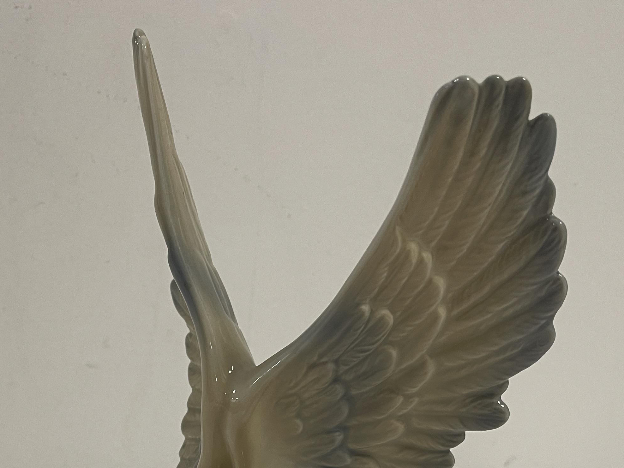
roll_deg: -4.1
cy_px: 460
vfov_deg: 27.1
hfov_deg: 36.9
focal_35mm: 51
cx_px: 180
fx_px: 919
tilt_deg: -15.1
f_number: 1.6
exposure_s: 1/50
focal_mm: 5.1
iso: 64
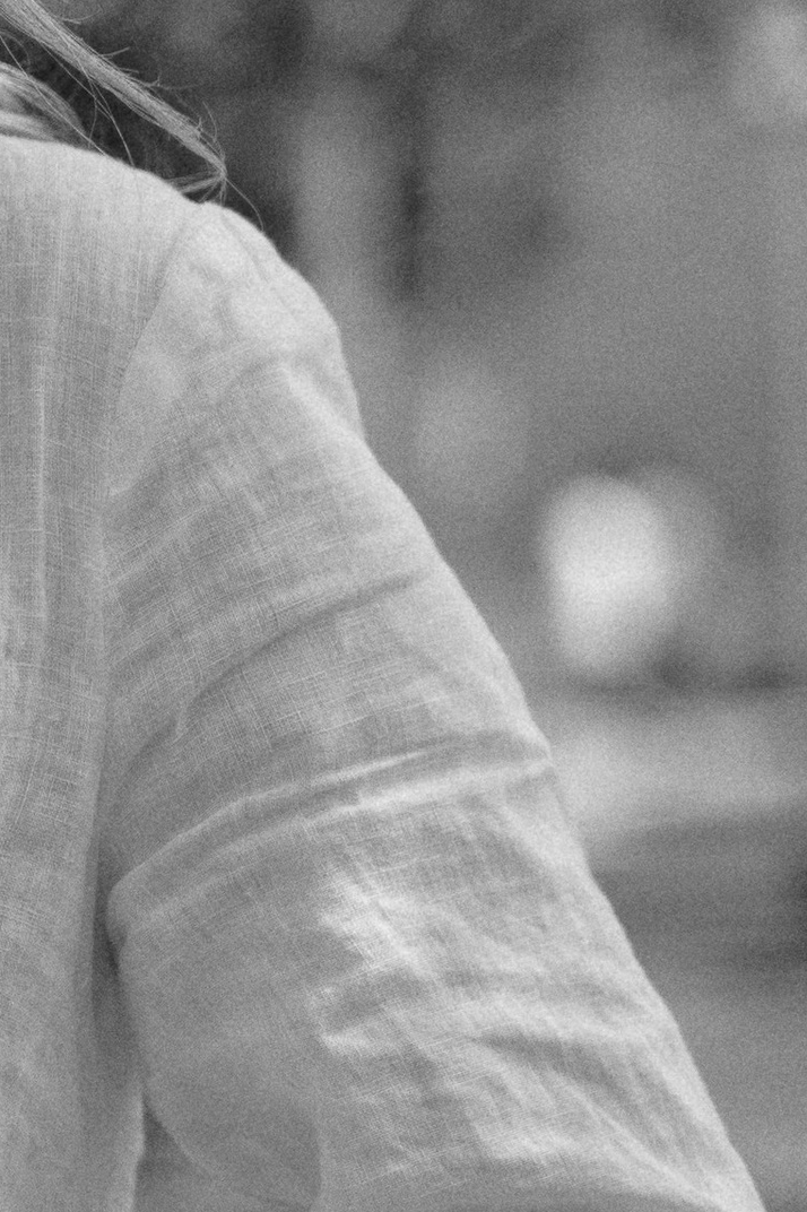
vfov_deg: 8.0
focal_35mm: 258
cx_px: -566
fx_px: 8680
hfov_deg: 5.3
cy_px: 640
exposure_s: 1/4000
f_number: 2.8
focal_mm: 72
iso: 250
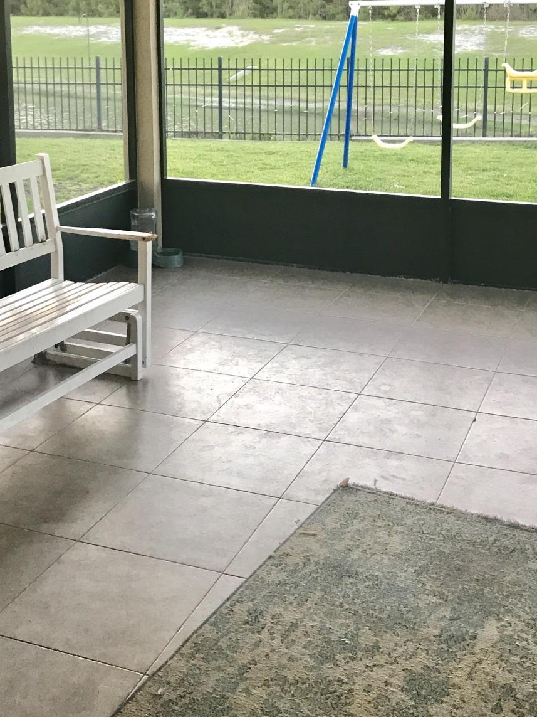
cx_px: 231
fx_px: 1014
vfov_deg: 37.6
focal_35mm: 49
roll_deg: +0.6
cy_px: 152
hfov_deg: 29.6
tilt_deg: -9.6
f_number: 1.8
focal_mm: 3.99
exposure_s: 1/30
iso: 40
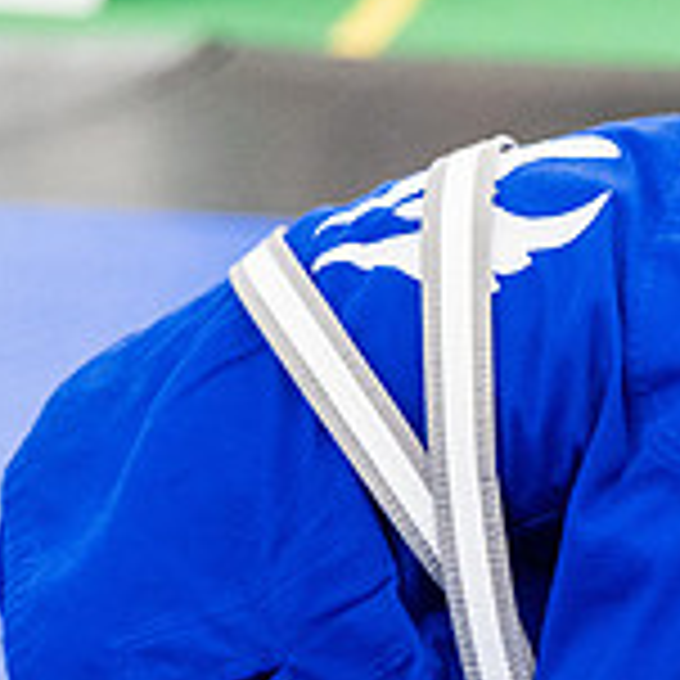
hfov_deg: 4.4
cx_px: 811
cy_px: 691
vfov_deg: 4.4
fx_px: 8845
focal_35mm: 398
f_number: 2.8
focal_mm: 122
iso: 6400
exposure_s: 1/640
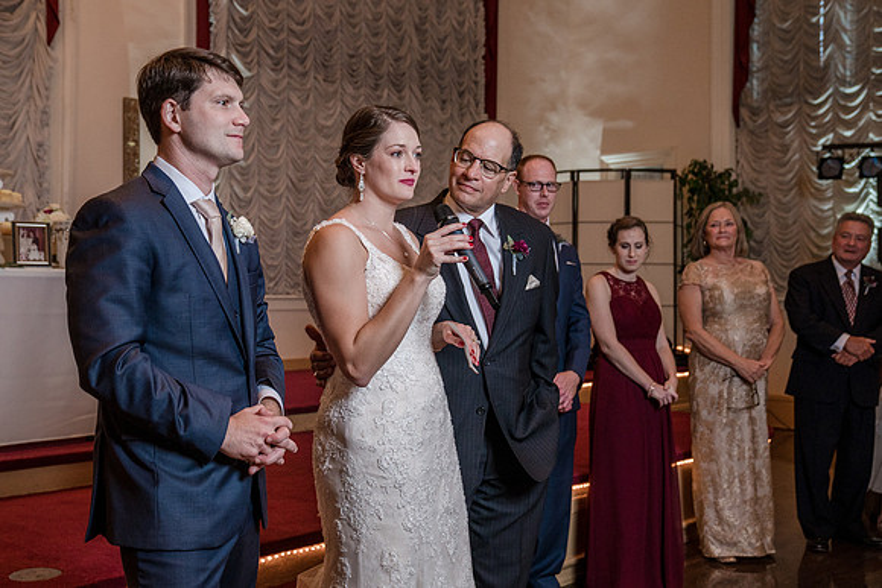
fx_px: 991
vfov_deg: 33.1
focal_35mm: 40
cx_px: 392
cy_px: 296
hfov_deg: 47.9
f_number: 4
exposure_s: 1/100
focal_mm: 35
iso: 2000
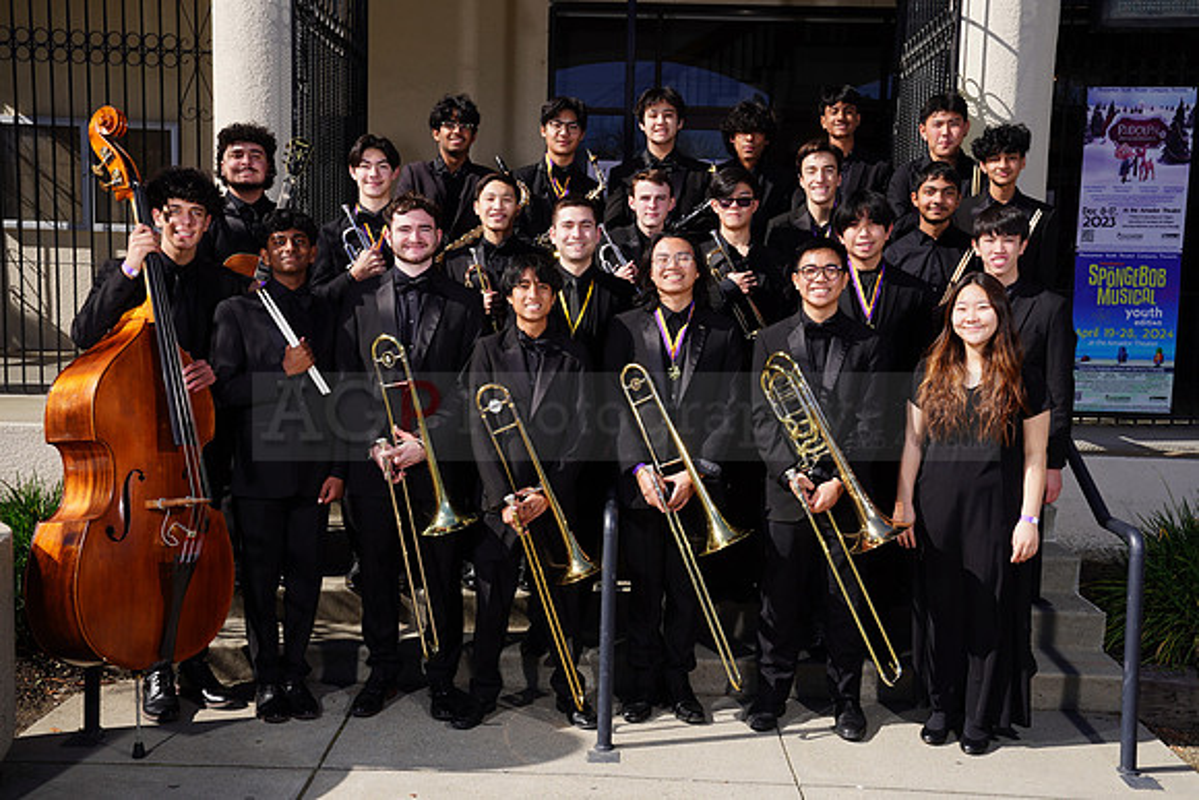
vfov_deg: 34.2
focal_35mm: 39
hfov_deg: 49.5
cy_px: 400
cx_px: 600
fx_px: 1299
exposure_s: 1/250
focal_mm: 39
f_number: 10
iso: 100
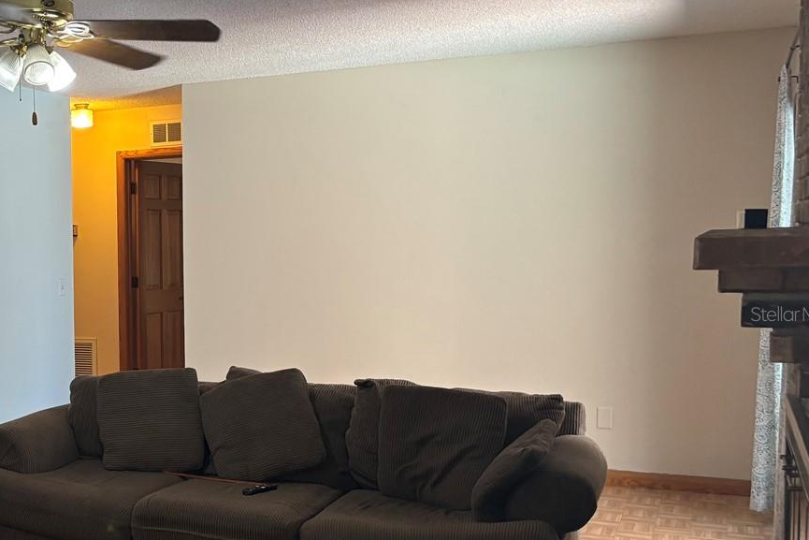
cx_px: 91
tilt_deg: -4.4
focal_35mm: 50
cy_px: 314
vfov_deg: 27.0
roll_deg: +1.1
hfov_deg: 37.2
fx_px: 1124
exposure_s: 1/60
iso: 200
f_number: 1.6
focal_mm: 5.96
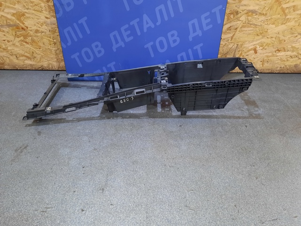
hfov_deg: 69.4
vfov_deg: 54.9
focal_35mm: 25
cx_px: 150
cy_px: 113
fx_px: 217
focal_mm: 4.6
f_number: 2
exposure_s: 1/25
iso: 500
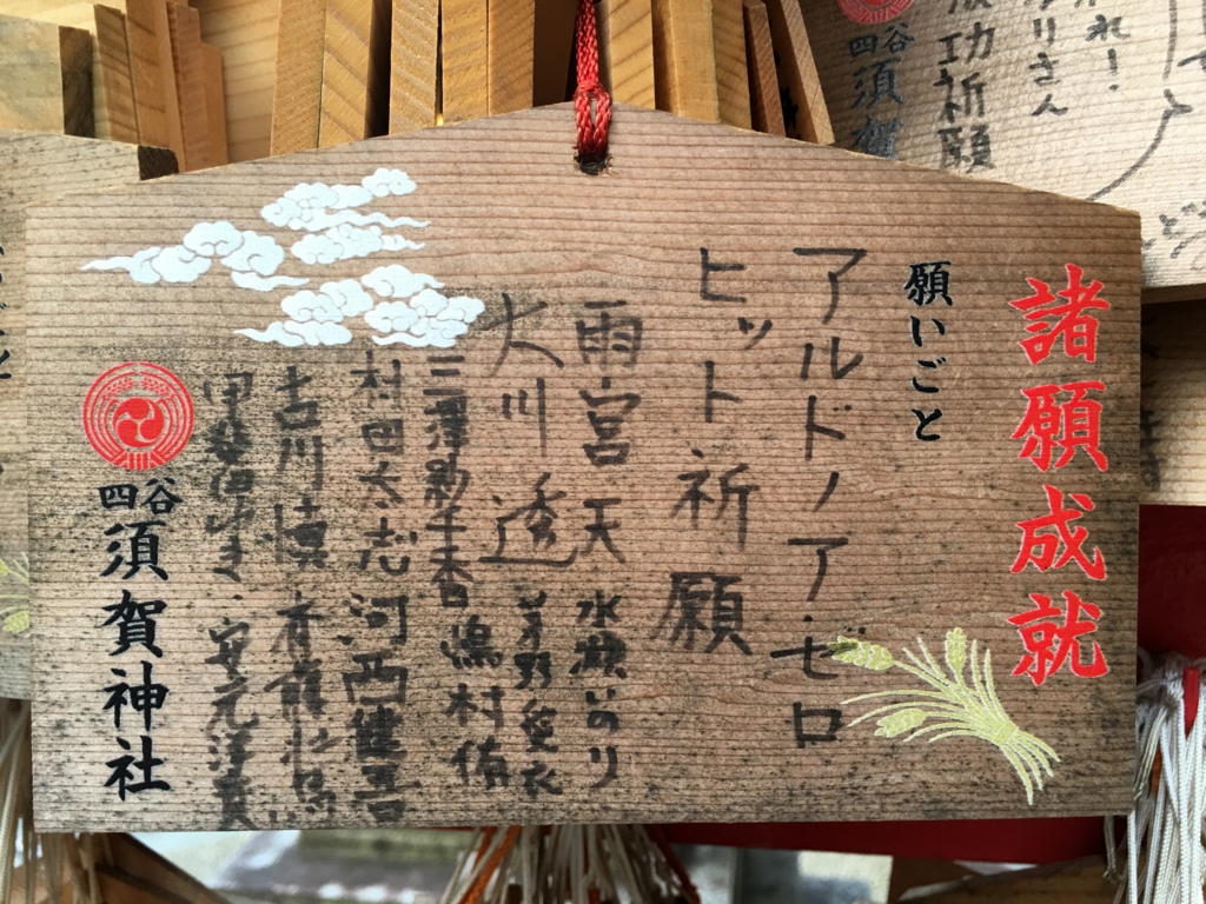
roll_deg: -0.1
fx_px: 1010
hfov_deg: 61.7
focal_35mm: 29
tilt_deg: -8.3
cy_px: 452
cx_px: 603
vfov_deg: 48.2
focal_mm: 4.15
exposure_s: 1/30
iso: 32
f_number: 2.2
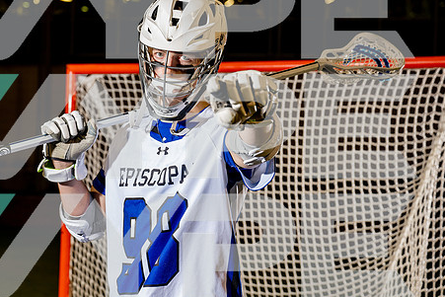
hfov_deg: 22.6
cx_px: 167
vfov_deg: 15.2
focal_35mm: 90
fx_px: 1113
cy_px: 127
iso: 400
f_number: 4
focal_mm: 70
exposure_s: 1/250
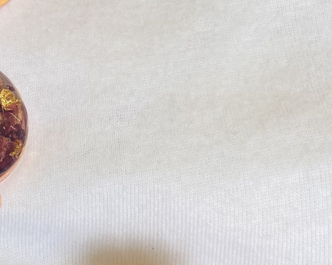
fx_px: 697
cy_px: 114
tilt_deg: -61.0
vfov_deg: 21.5
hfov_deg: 25.3
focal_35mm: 71
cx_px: -10
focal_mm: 4.25
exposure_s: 1/122
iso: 64
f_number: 1.8
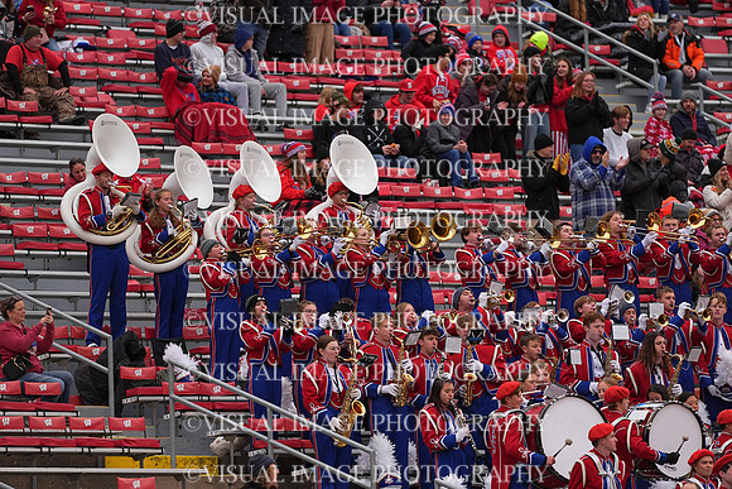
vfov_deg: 4.6
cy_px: 244
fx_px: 6101
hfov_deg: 6.9
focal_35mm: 300
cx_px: 366
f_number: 2.8
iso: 500
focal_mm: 300
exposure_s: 1/2000
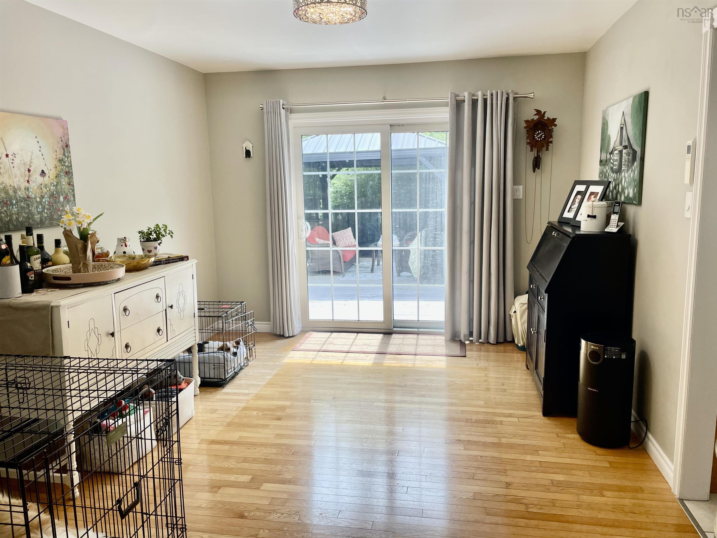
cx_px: 358
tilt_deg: -8.9
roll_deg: +0.9
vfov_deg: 53.1
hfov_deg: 67.3
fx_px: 538
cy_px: 269
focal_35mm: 26
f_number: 1.6
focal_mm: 4.2
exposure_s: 1/248
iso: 32
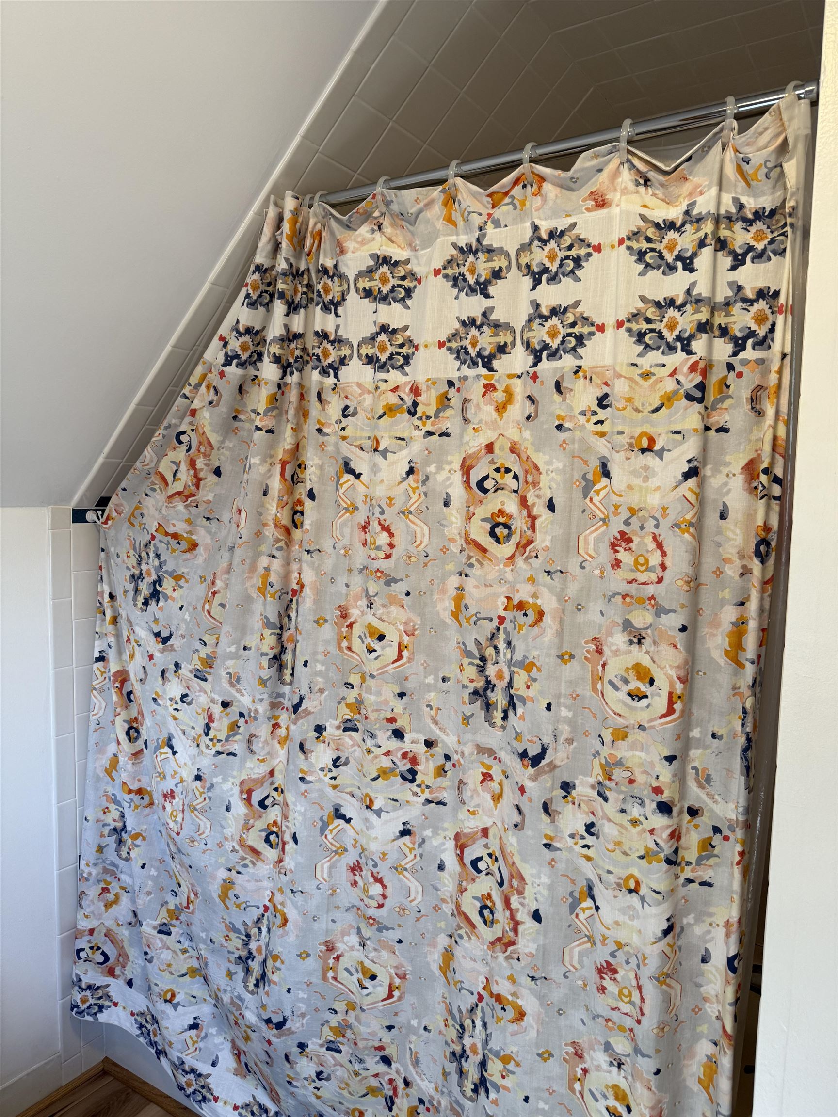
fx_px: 775
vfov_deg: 71.6
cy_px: 558
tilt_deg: -4.5
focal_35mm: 24
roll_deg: -2.0
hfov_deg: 56.8
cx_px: 419
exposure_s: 1/60
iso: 125
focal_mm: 6.76
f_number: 1.78
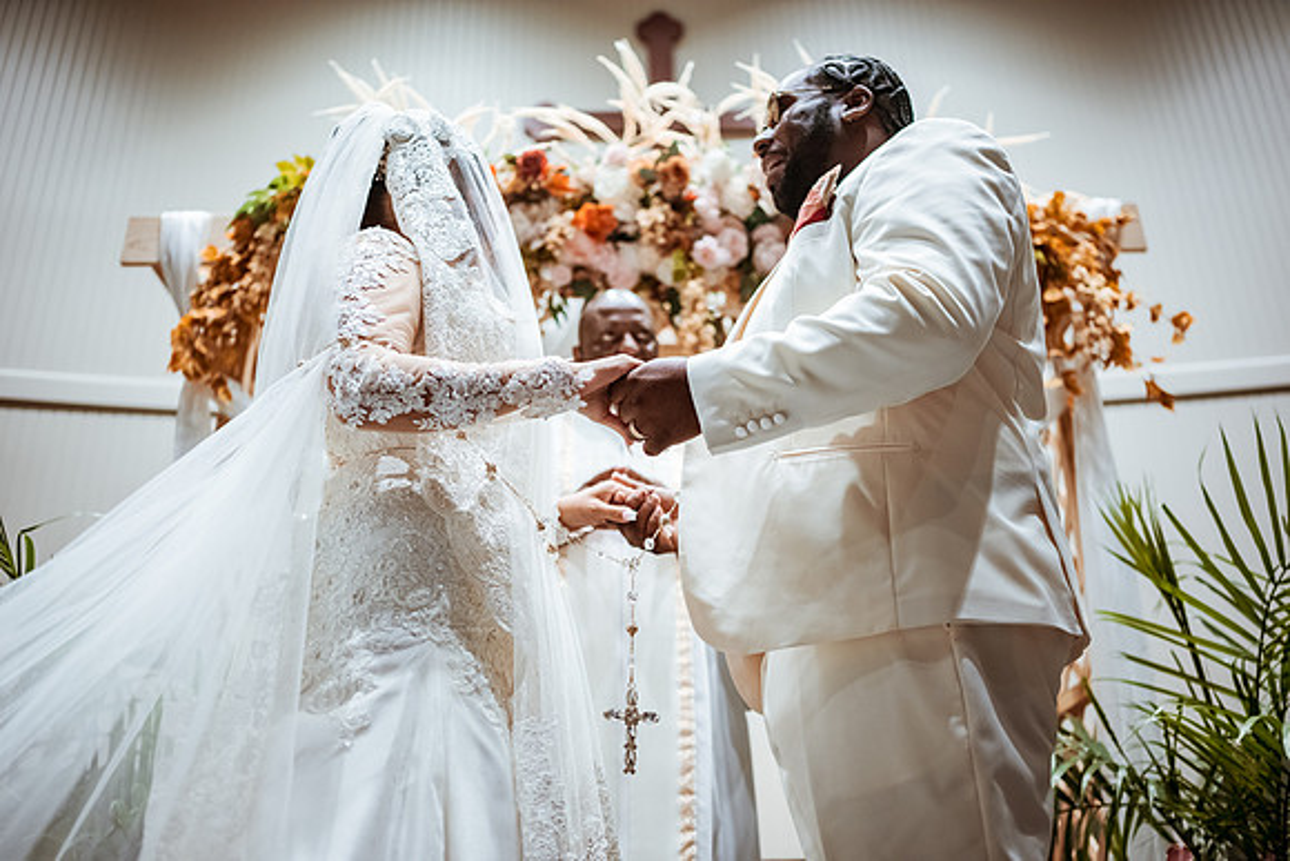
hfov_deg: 54.4
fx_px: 1254
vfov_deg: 37.9
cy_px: 430
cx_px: 645
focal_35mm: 35
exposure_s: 1/500
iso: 1000
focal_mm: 35
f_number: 1.8
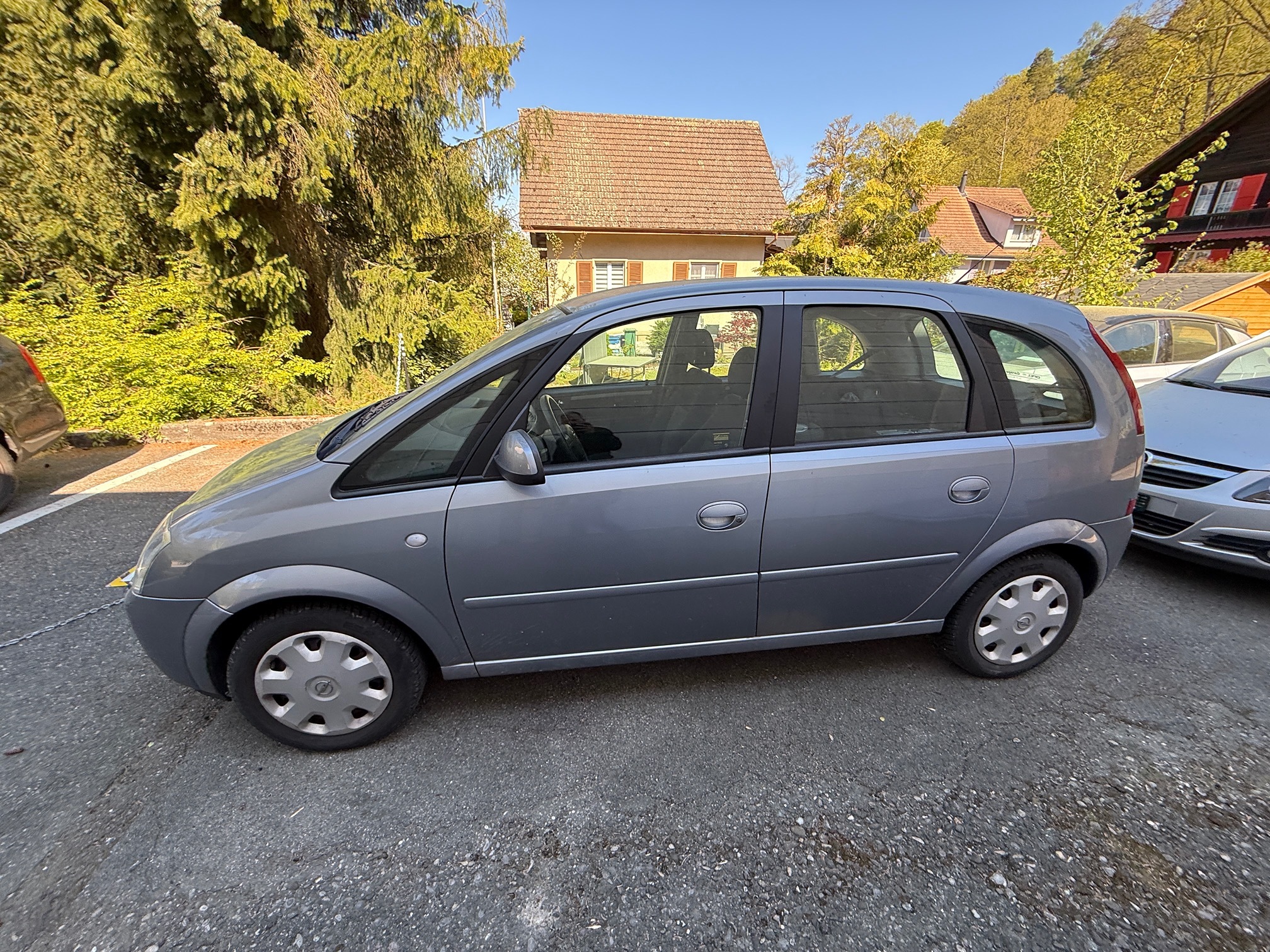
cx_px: 635
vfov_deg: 85.7
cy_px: 476
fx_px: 514
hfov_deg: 102.1
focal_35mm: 14
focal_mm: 2.22
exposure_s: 1/191
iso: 64
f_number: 2.2
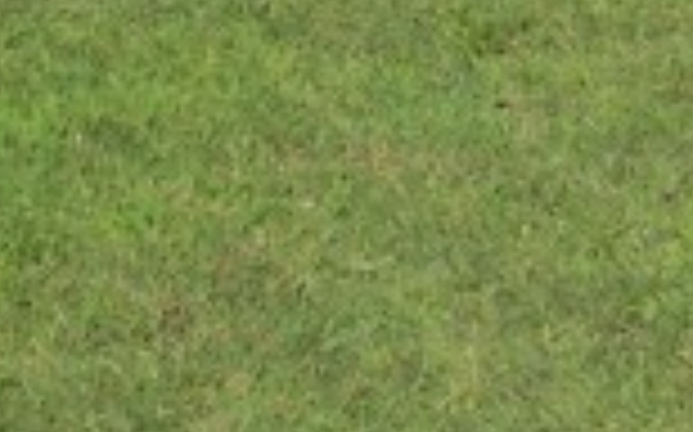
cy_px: -576
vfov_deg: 7.2
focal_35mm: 173
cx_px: 261
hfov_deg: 12.1
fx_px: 3265
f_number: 4.8
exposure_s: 1/557
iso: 50
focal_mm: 7.8
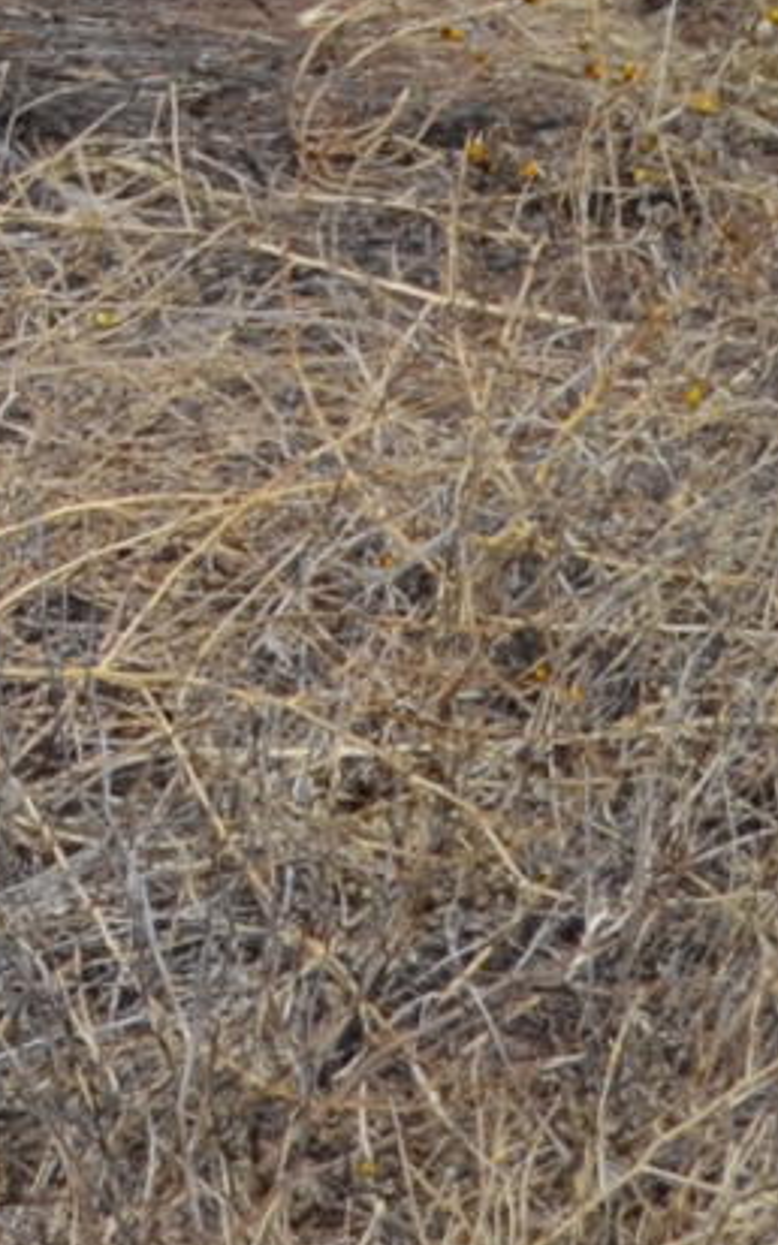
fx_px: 11301
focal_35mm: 333
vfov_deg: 6.1
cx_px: -3383
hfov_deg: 3.5
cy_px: -1634
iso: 100
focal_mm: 30
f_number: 9
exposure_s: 1/320
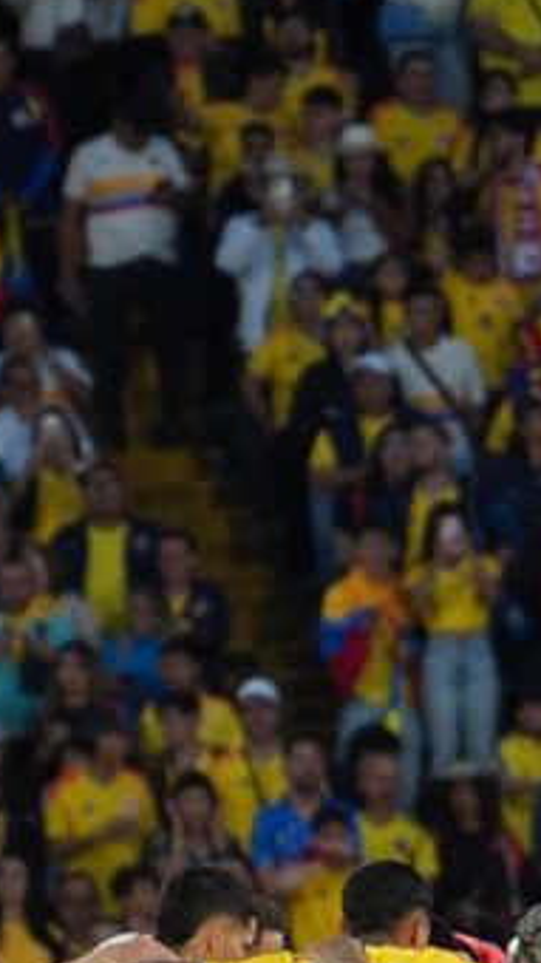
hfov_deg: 0.9
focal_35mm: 1419
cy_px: 844
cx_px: 517
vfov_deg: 1.5
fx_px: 36224
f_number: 6.3
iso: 1250
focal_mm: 300
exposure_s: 1/200
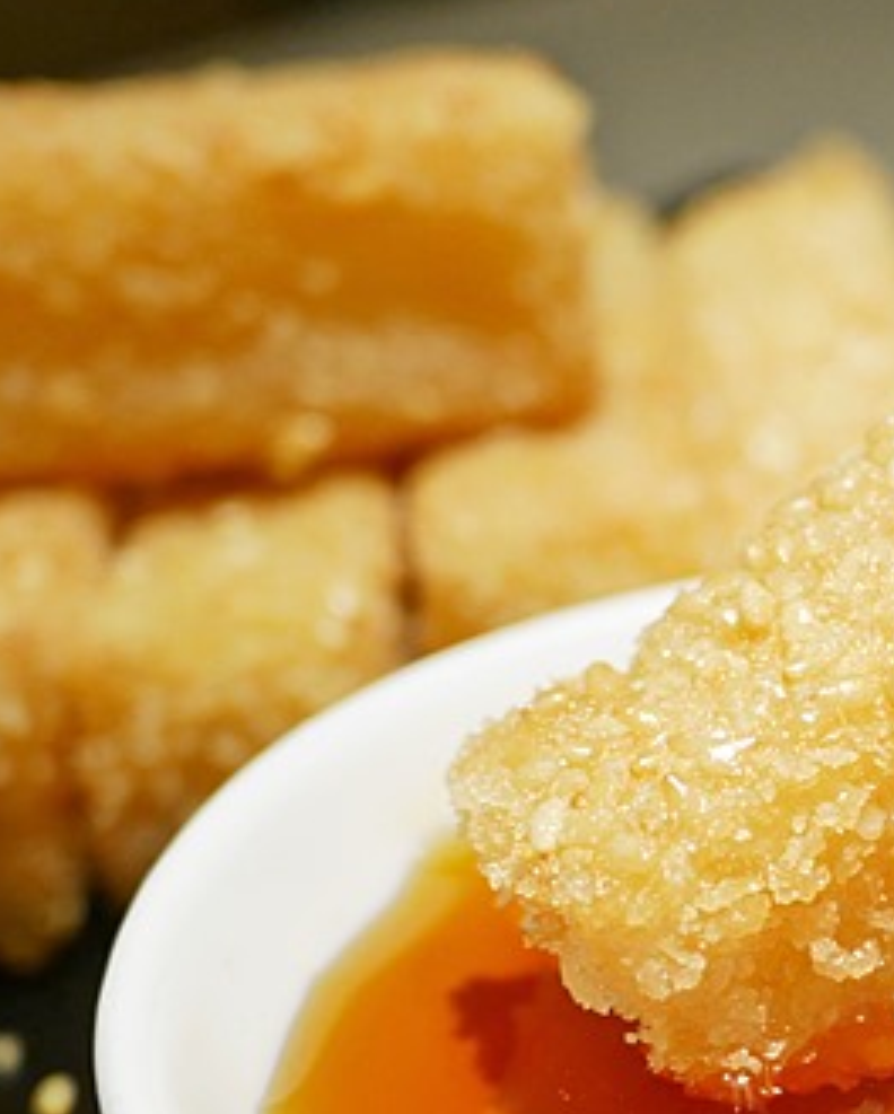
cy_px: 794
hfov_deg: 17.9
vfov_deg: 22.8
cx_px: 952
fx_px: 2740
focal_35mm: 83
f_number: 2.5
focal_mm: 14
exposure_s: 1/80
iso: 200
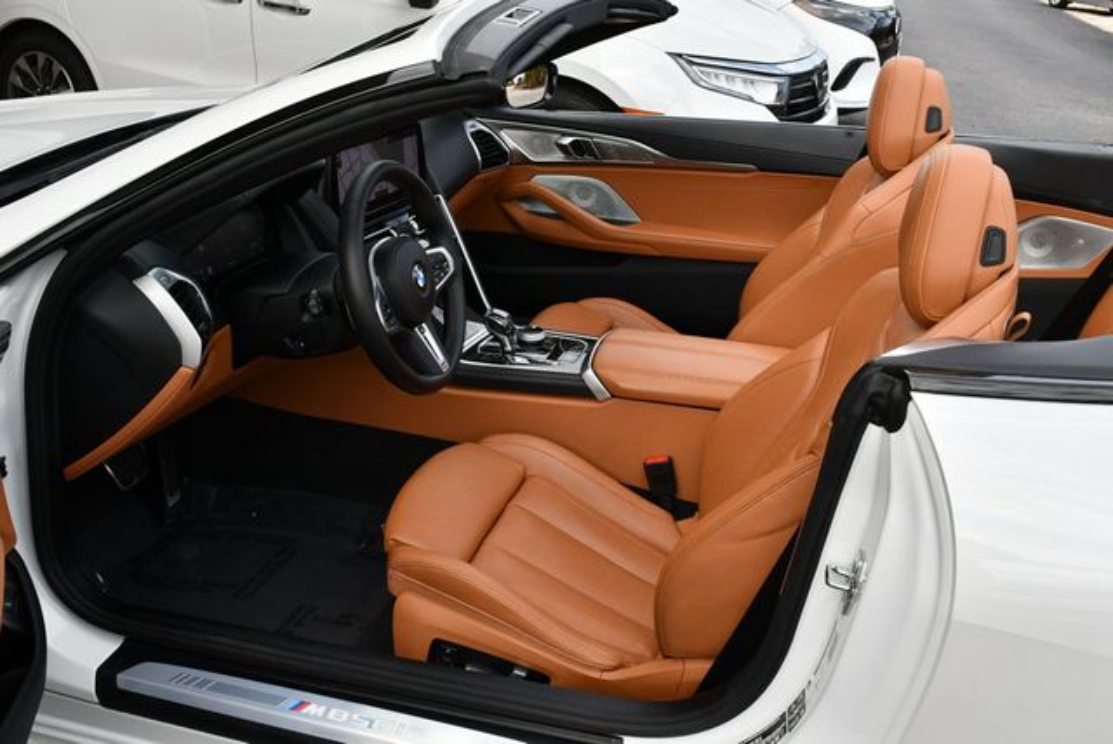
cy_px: 372
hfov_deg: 53.1
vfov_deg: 36.9
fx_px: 1114
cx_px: 556
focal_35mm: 36
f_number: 8
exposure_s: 1/250
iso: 200
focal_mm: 18
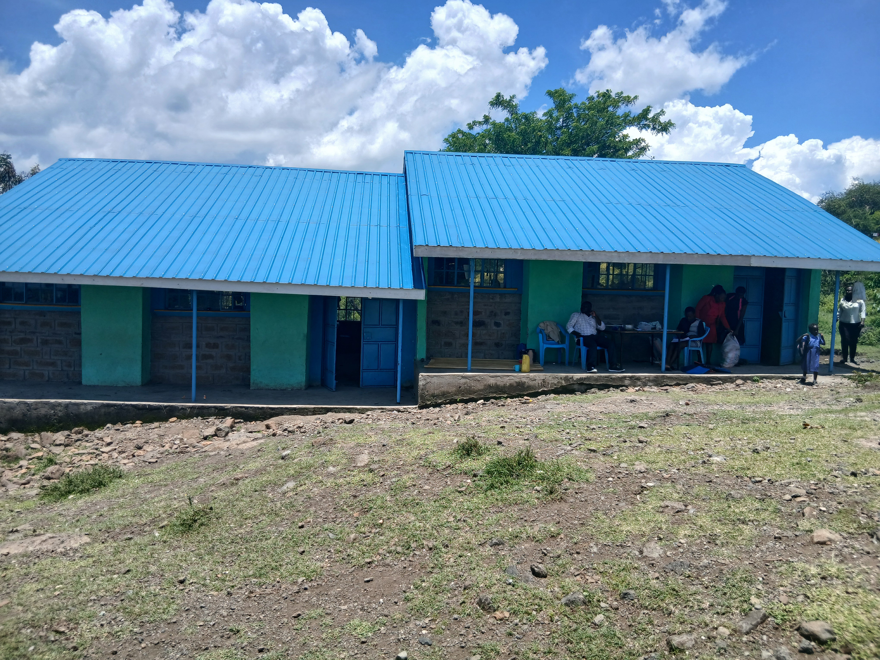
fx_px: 661
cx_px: 440
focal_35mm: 26
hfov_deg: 67.3
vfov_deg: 53.1
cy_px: 330
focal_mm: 3.98
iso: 20
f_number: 1.8
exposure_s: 1/654
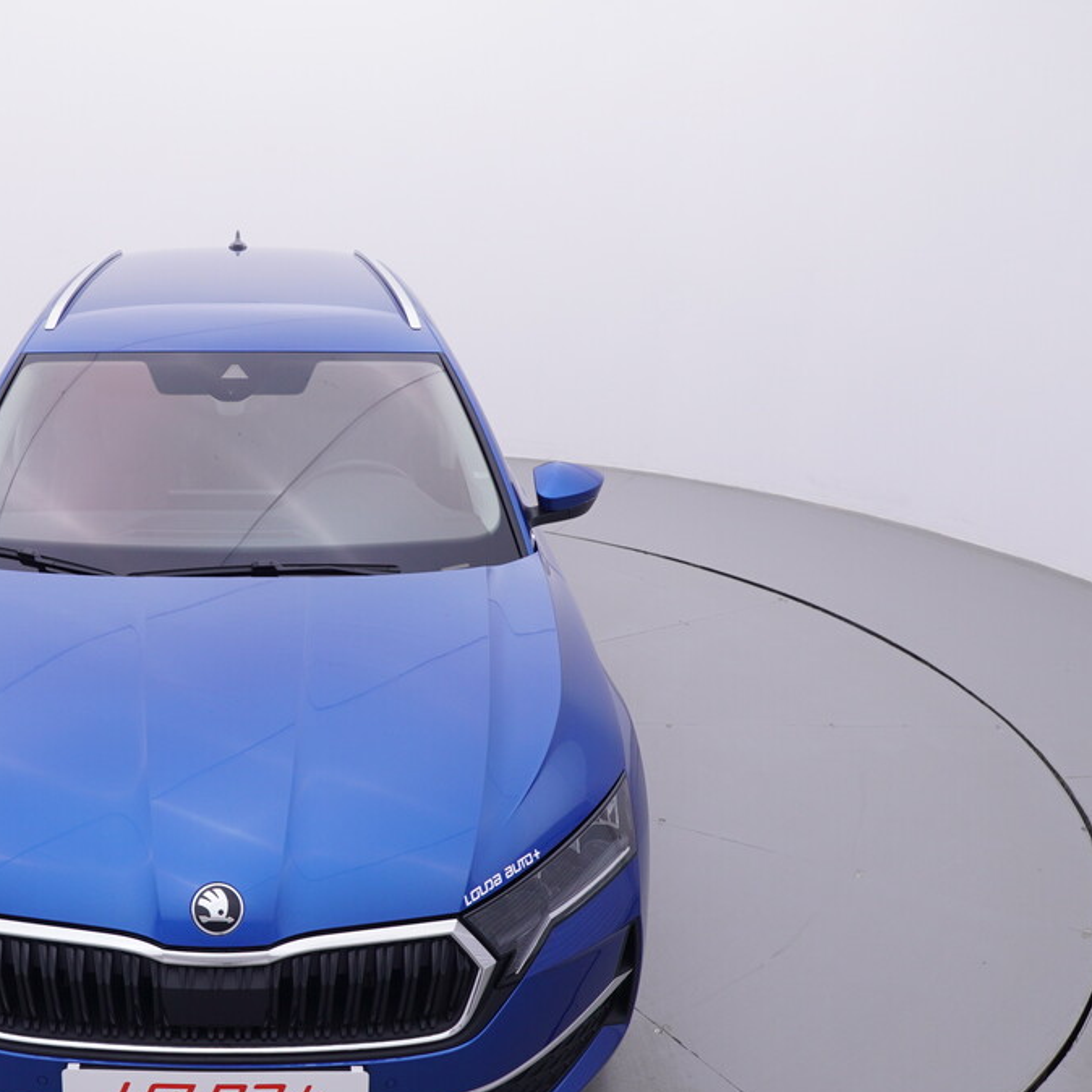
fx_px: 1460
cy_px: 546
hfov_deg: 39.5
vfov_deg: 41.0
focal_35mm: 41
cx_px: 225
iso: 200
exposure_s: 1/80
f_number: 5
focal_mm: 15
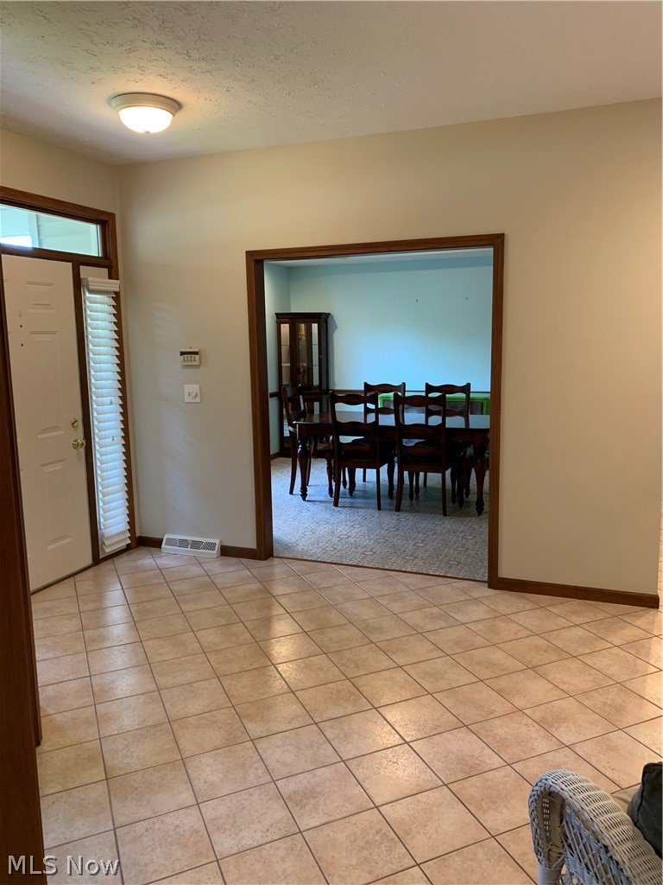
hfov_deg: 53.1
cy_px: 442
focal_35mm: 26
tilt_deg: -7.1
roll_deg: +1.2
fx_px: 664
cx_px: 332
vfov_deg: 67.3
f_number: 1.8
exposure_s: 1/60
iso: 160
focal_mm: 4.25
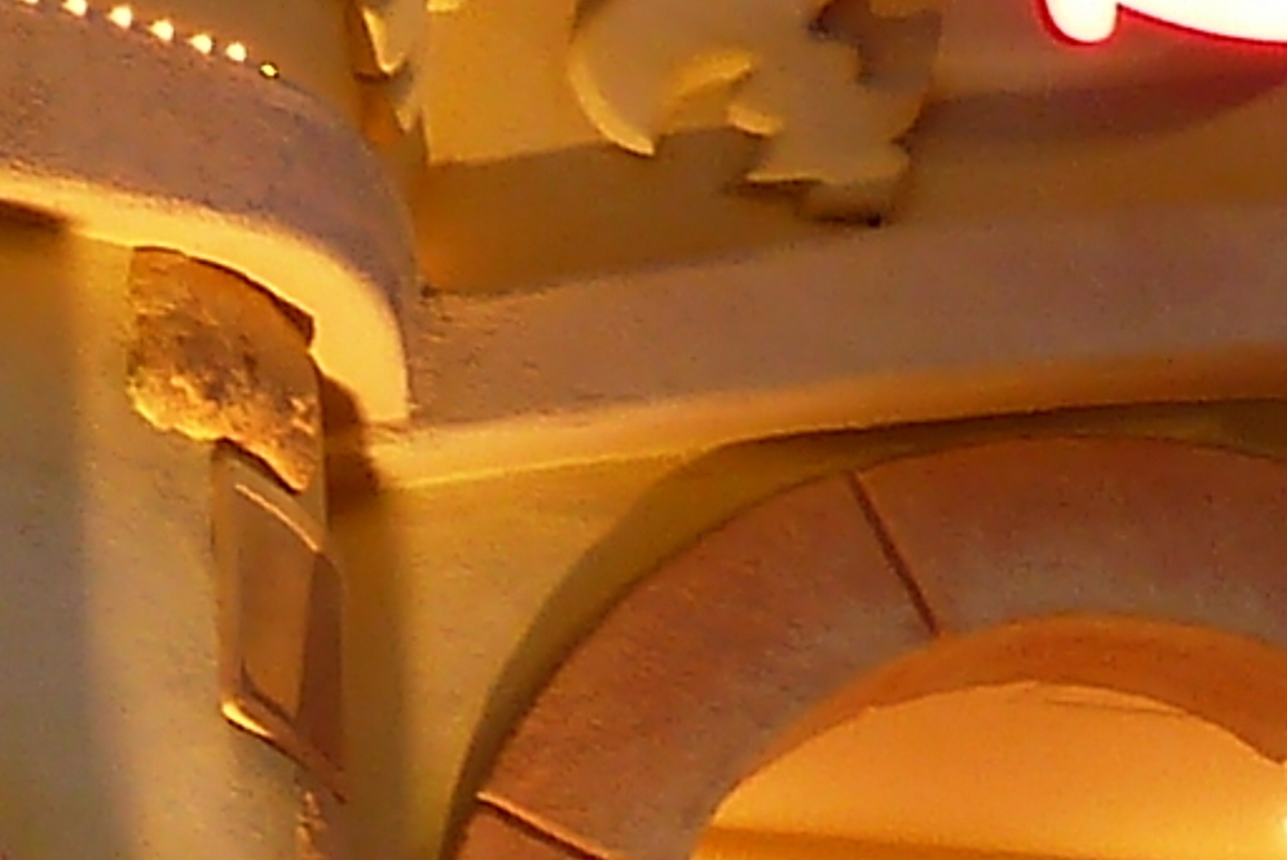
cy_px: 983
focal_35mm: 203
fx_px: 7261
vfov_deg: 6.7
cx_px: 644
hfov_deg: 10.1
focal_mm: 4.1
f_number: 3.3
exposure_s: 1/13
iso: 80
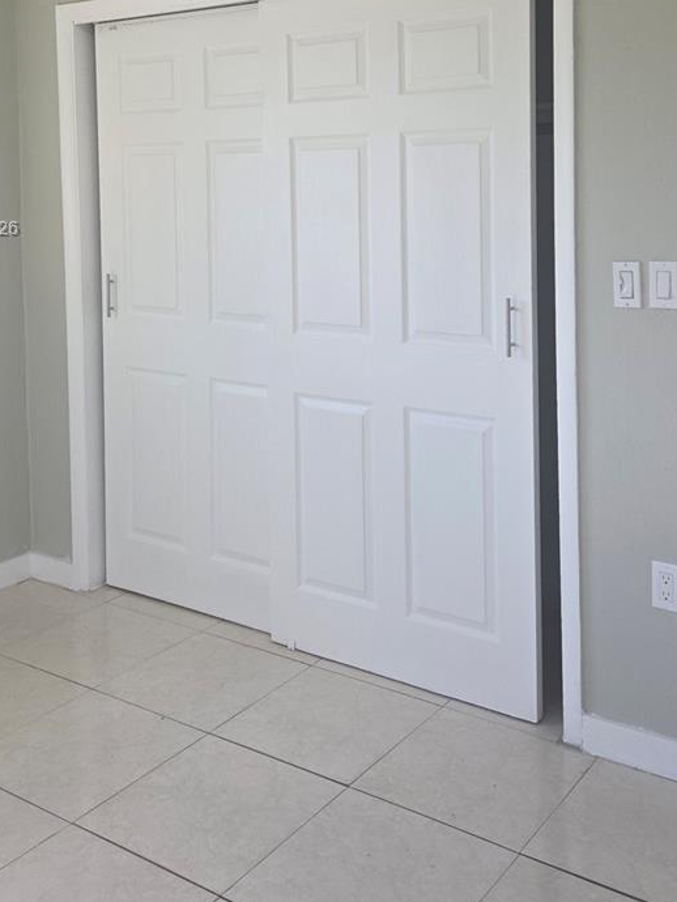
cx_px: 365
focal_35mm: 40
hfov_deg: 36.0
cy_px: 230
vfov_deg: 45.2
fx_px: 1042
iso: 40
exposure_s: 1/60
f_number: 1.8
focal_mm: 5.4
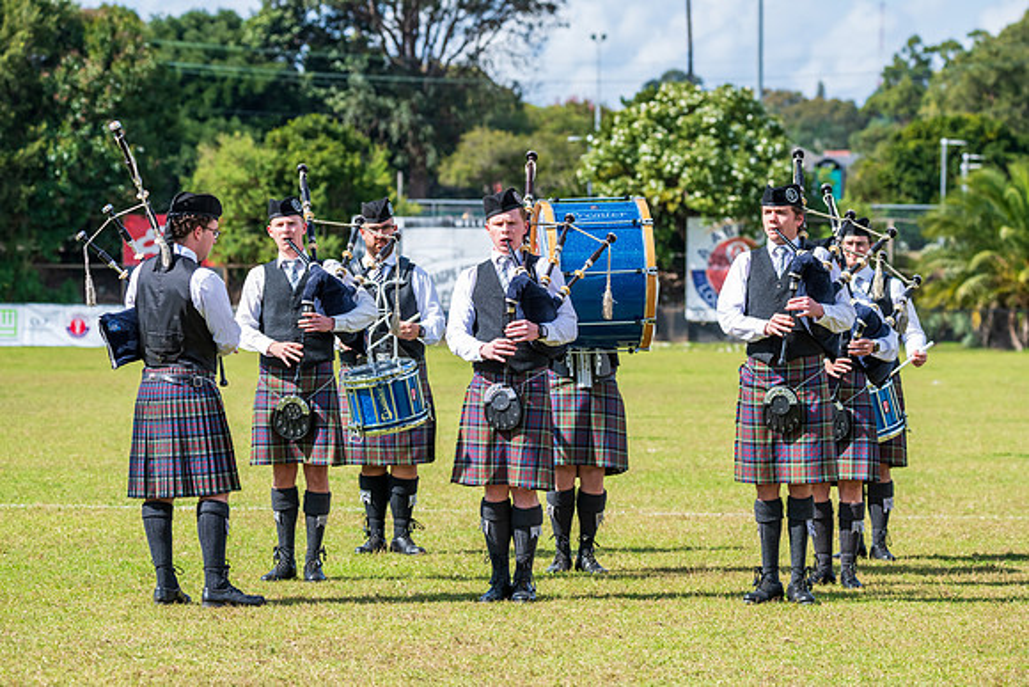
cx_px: 514
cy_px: 344
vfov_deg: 7.2
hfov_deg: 10.8
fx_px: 5432
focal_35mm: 190
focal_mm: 190
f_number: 8
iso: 800
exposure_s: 1/1600
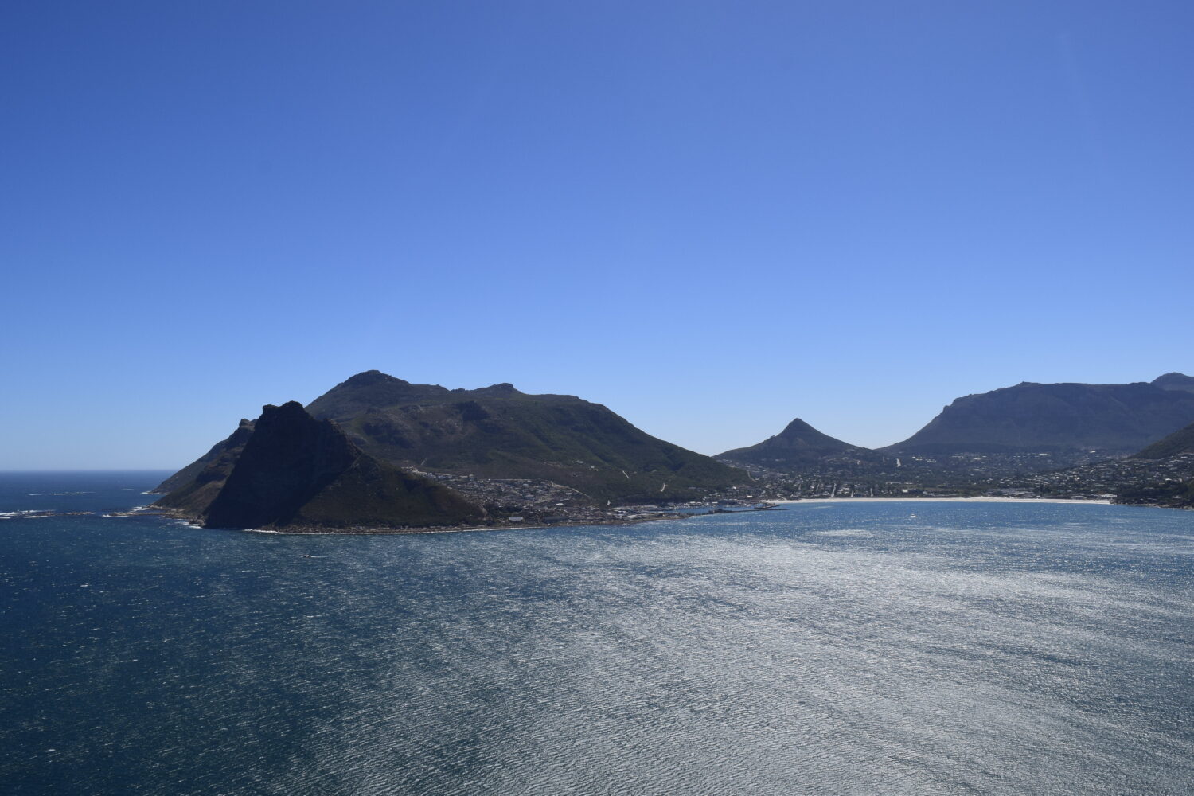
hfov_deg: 67.4
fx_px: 895
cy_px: 398
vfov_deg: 47.9
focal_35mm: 27
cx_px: 597
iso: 200
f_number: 11
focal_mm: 18
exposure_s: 1/500
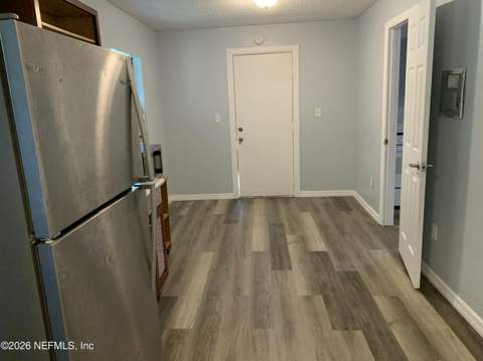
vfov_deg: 53.0
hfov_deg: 67.4
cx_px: 242
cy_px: 180
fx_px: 362
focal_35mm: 26
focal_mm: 4.25
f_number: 1.8
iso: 320
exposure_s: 1/40
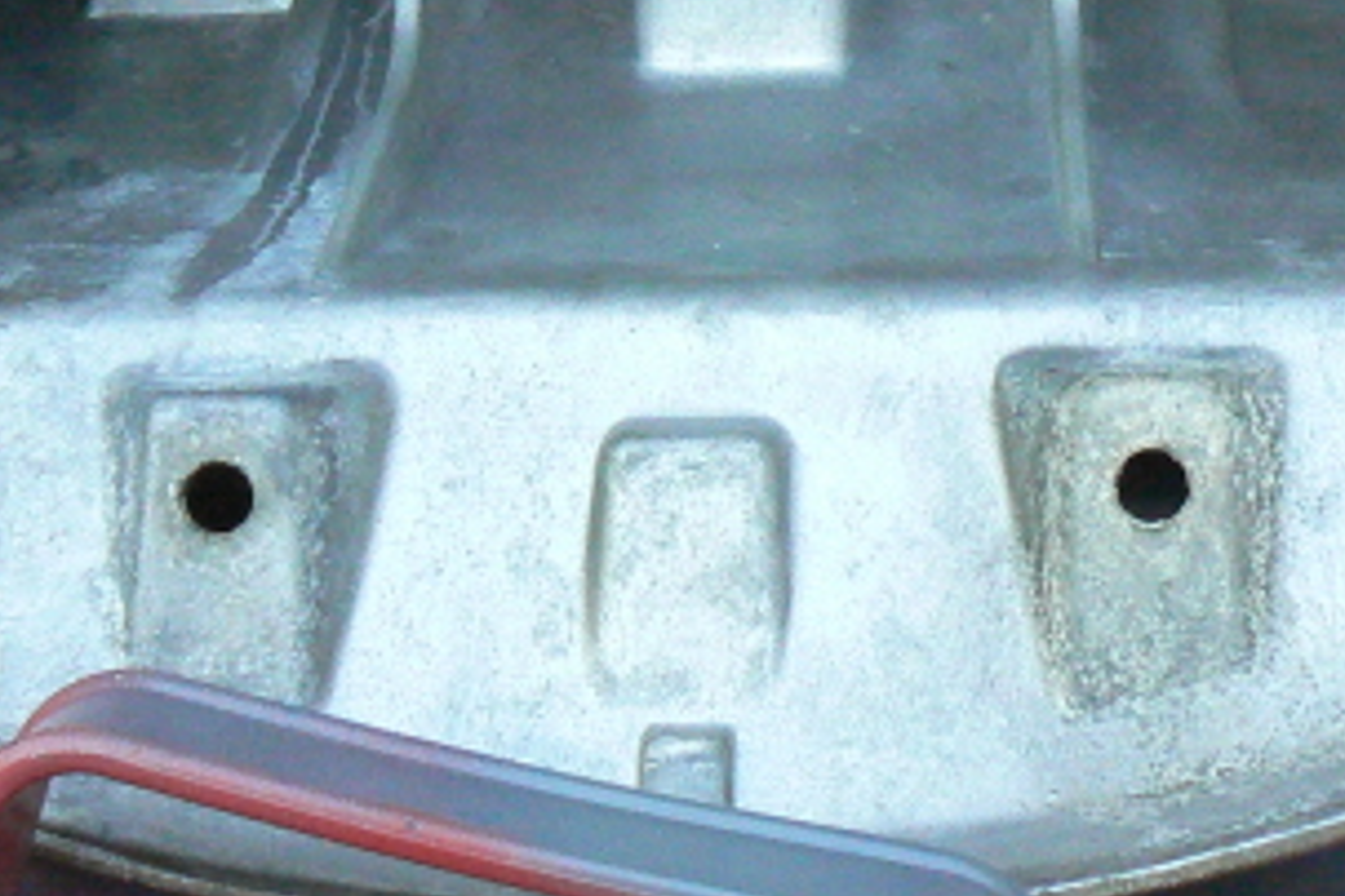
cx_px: 635
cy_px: -129
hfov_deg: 20.6
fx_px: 3698
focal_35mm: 99
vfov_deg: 13.5
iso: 400
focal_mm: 6
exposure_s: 1/125
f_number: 4.5
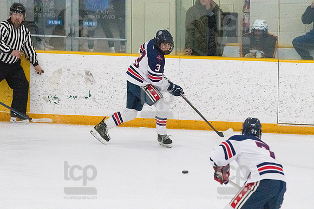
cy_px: 104
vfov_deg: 4.6
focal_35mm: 300
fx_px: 2615
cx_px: 157
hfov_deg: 6.9
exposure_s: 1/1600
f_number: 5
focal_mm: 200
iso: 8000
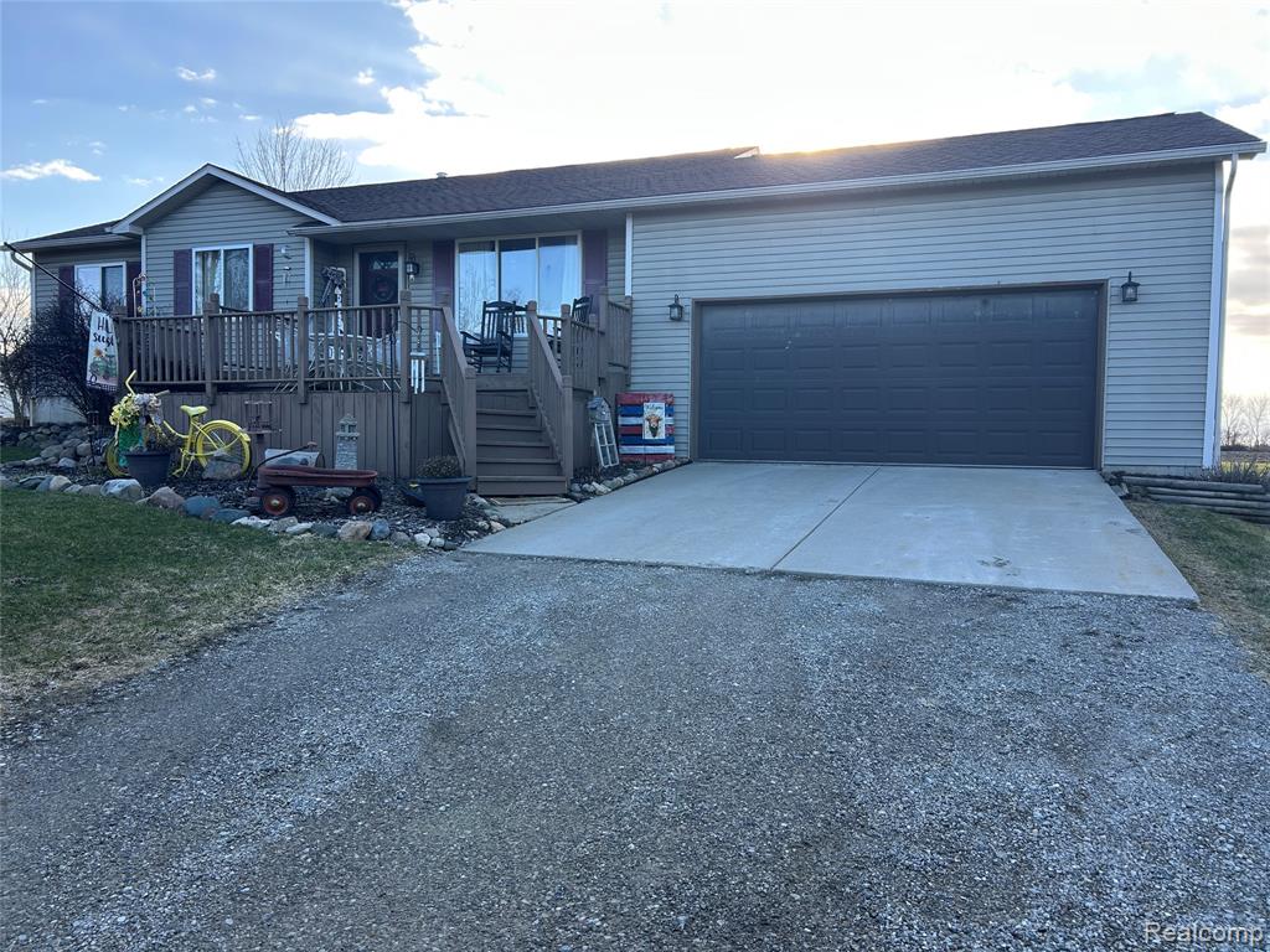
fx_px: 954
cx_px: 635
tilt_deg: -2.5
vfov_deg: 53.1
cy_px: 476
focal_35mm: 26
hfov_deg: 67.3
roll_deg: -1.5
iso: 50
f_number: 1.5
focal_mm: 5.7
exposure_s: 1/639
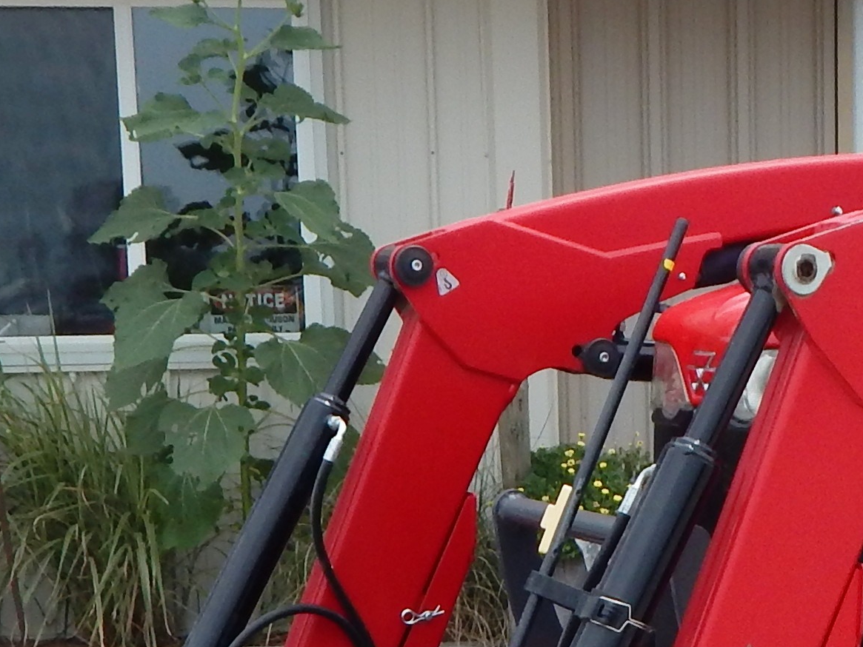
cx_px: 868
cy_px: 637
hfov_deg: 21.7
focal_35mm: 87
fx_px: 2169
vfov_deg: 16.6
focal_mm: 4
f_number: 3
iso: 125
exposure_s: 1/1000
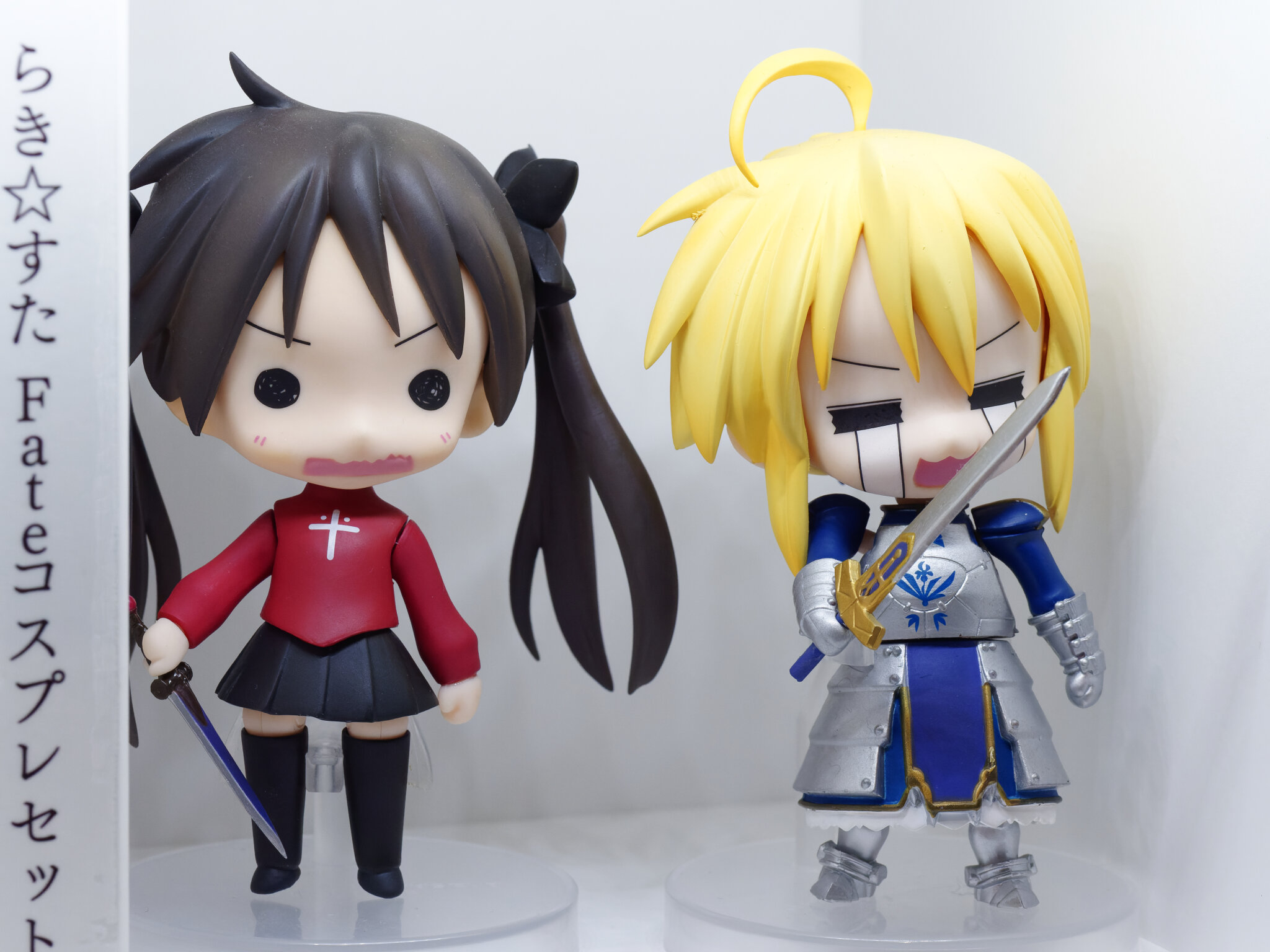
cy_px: 476
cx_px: 635
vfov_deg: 12.3
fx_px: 4403
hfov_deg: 16.4
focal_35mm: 120
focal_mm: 60
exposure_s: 1/250
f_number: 8
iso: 1600
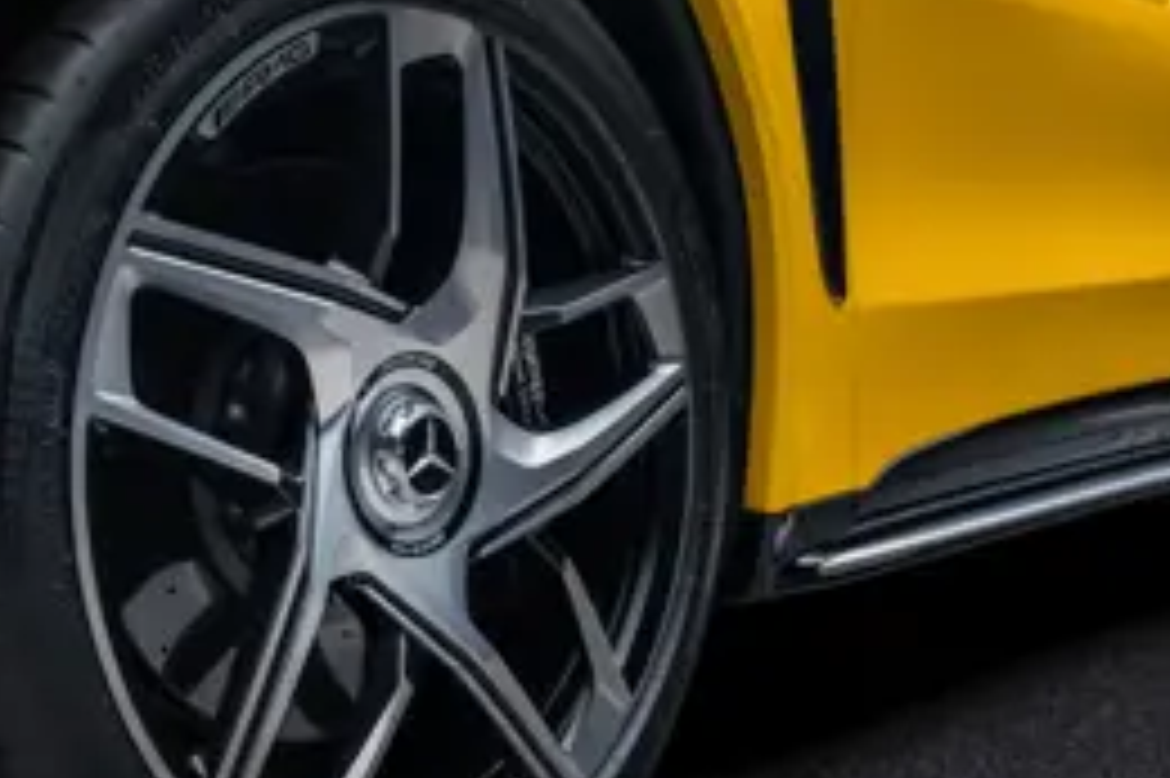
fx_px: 1397
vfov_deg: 31.1
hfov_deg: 44.1
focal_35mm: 43
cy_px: 454
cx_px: 306
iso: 250
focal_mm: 28
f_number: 4
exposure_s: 1/13
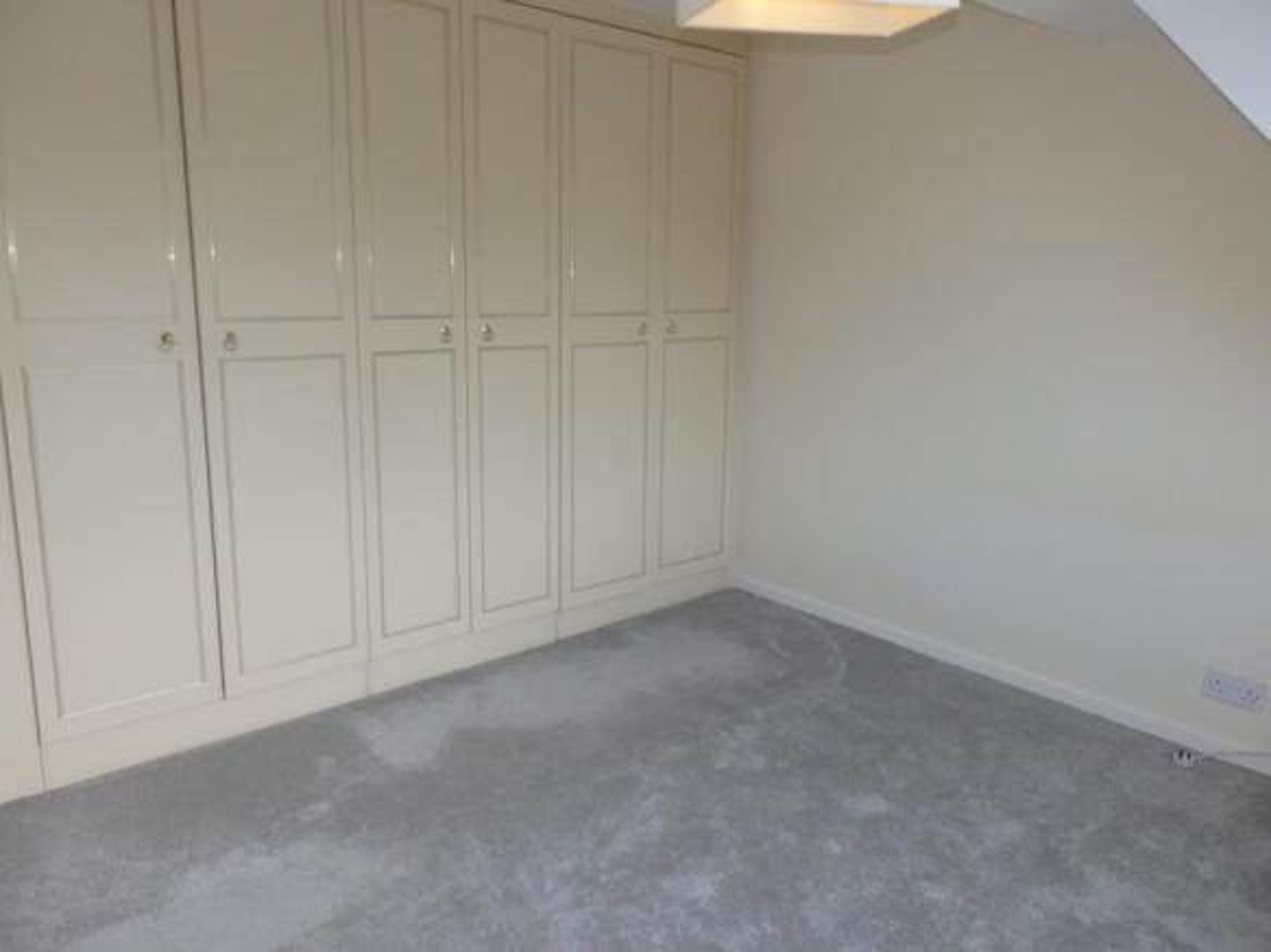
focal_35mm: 25
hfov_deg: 69.4
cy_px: 476
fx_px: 918
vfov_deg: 54.9
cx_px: 636
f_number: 3
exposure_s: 1/100
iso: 100
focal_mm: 4.5
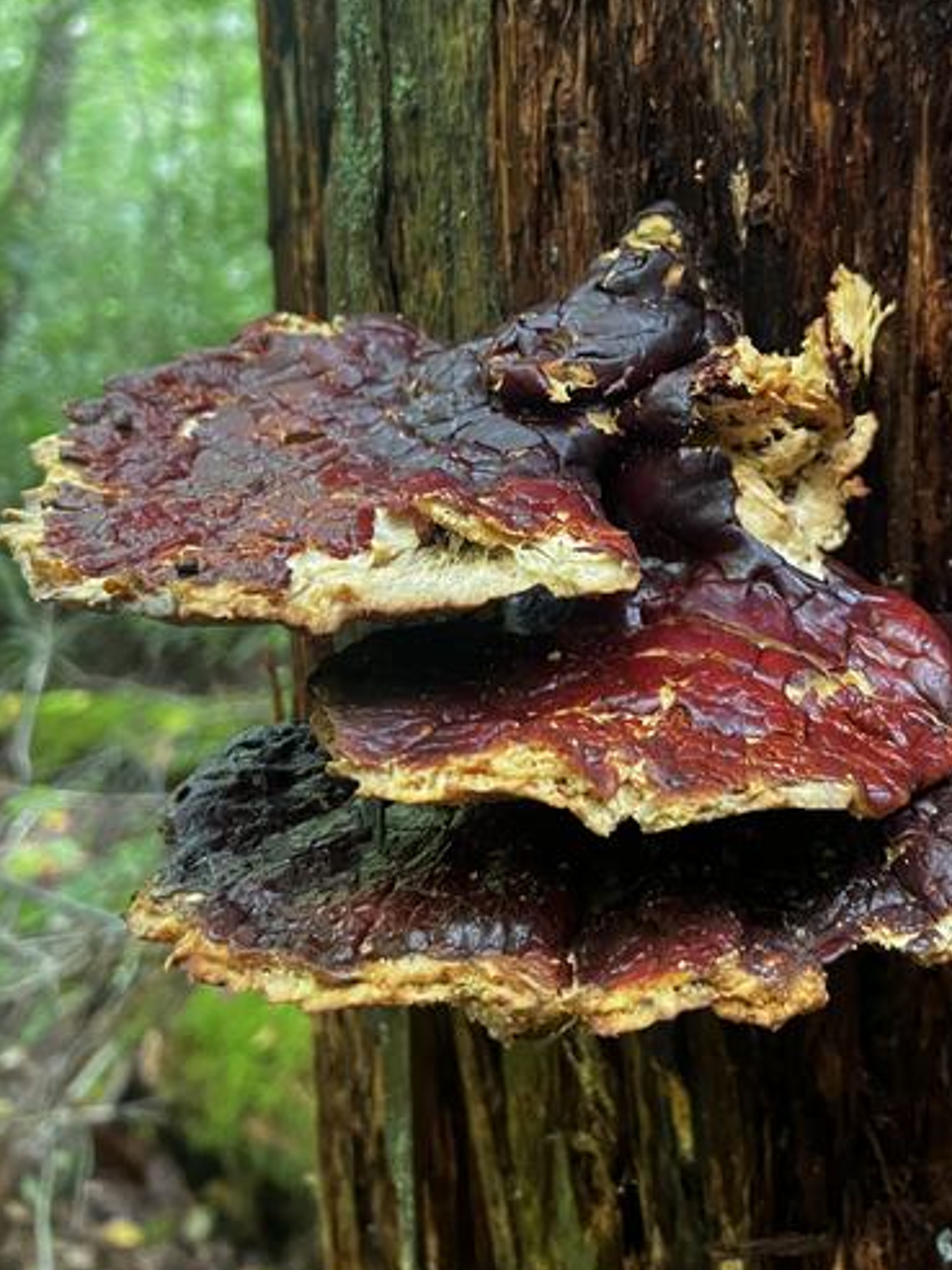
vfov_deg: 49.0
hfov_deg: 38.3
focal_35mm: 37
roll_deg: +3.3
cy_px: 390
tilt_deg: -15.3
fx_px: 1357
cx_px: 615
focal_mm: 5.7
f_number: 1.5
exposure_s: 1/60
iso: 500
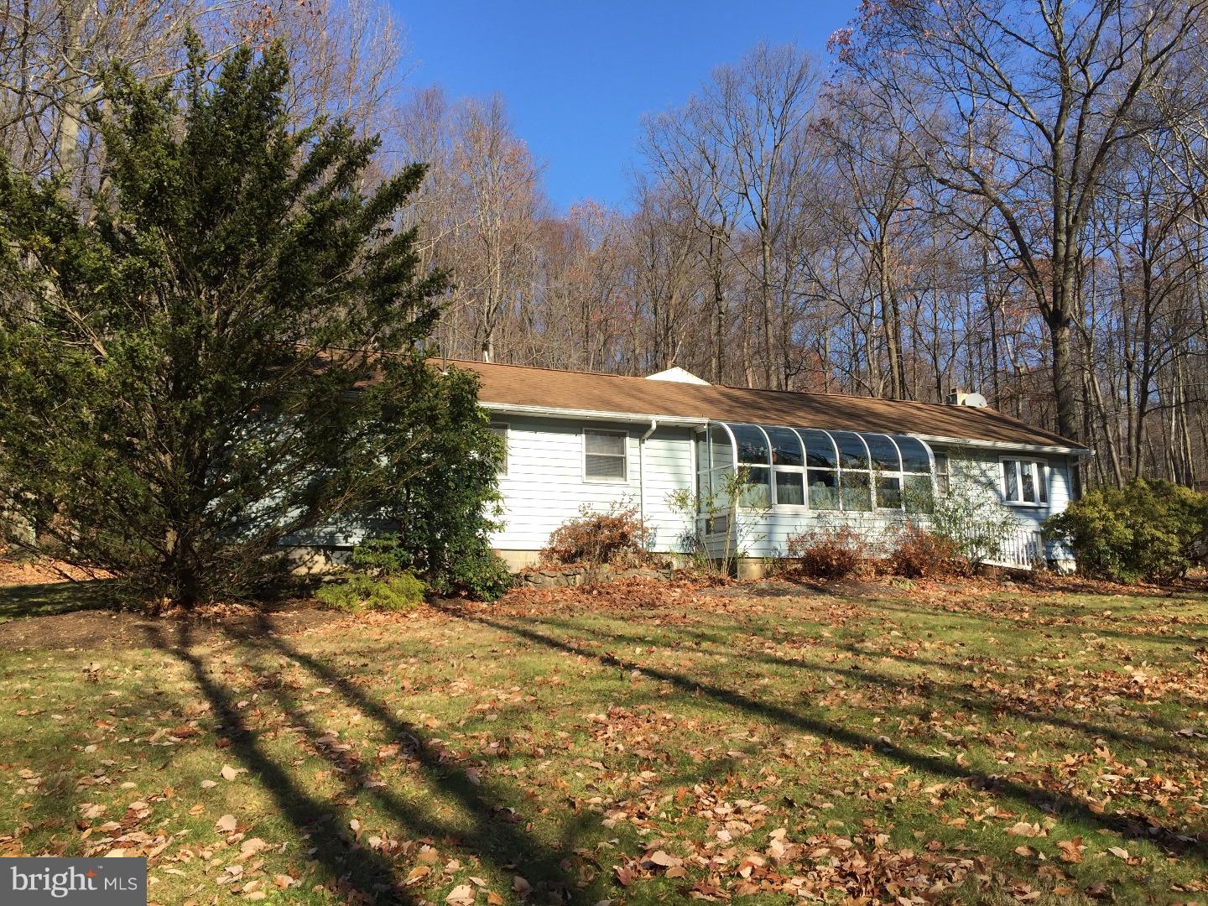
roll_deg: +0.4
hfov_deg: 61.7
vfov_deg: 48.2
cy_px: 453
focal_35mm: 29
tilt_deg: +10.3
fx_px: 1012
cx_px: 604
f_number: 2.2
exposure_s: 1/1041
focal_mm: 4.15
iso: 32
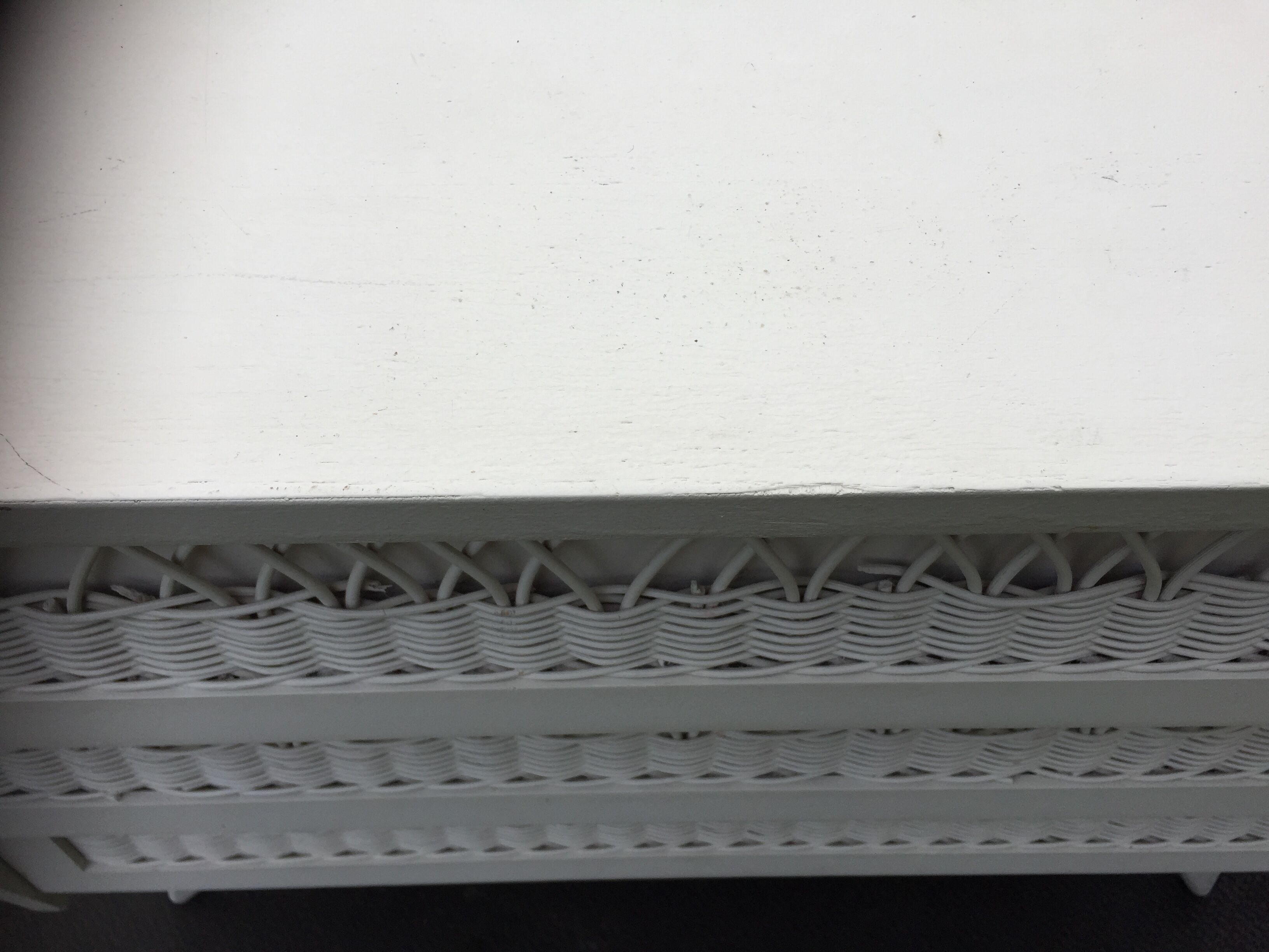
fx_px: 1063
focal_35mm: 29
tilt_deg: -60.0
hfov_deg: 61.7
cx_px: 634
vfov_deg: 48.2
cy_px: 476
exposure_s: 1/599
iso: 32
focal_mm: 4.15
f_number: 2.2
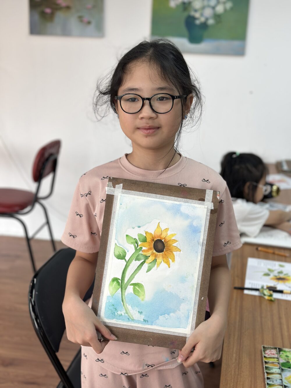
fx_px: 538
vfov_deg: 39.7
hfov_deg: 30.3
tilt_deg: -14.1
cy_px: 194
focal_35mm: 48
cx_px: 146
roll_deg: -3.3
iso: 80
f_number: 1.78
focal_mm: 6.86
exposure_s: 1/226
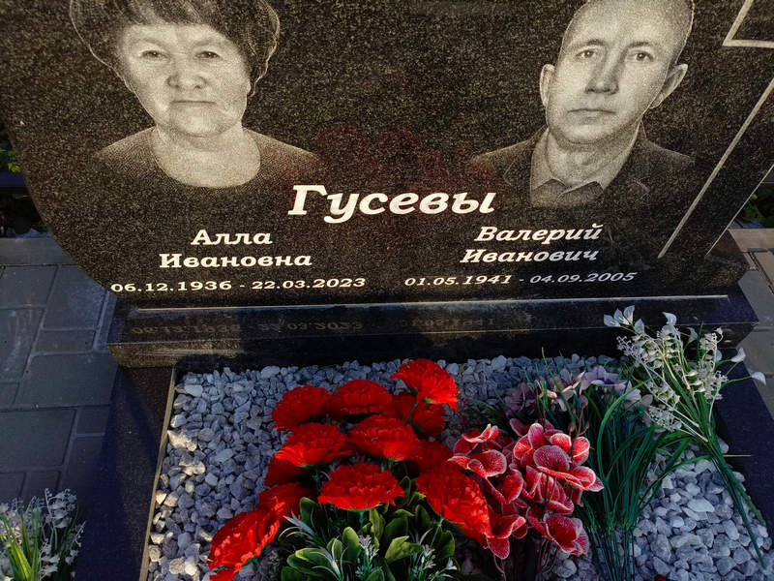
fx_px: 559
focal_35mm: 25
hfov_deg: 69.4
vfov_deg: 54.9
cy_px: 290
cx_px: 387
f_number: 1.69
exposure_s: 1/535
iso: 116
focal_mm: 4.76
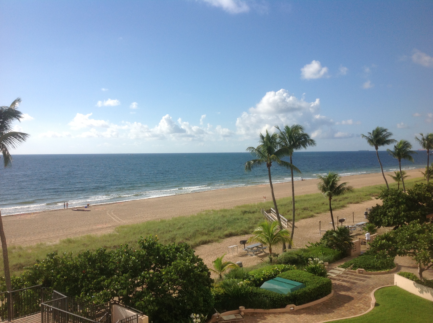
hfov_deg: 52.7
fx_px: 437
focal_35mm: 35
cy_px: 162
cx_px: 216
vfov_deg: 40.6
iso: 50
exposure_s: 1/3367
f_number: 2.4
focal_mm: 4.28
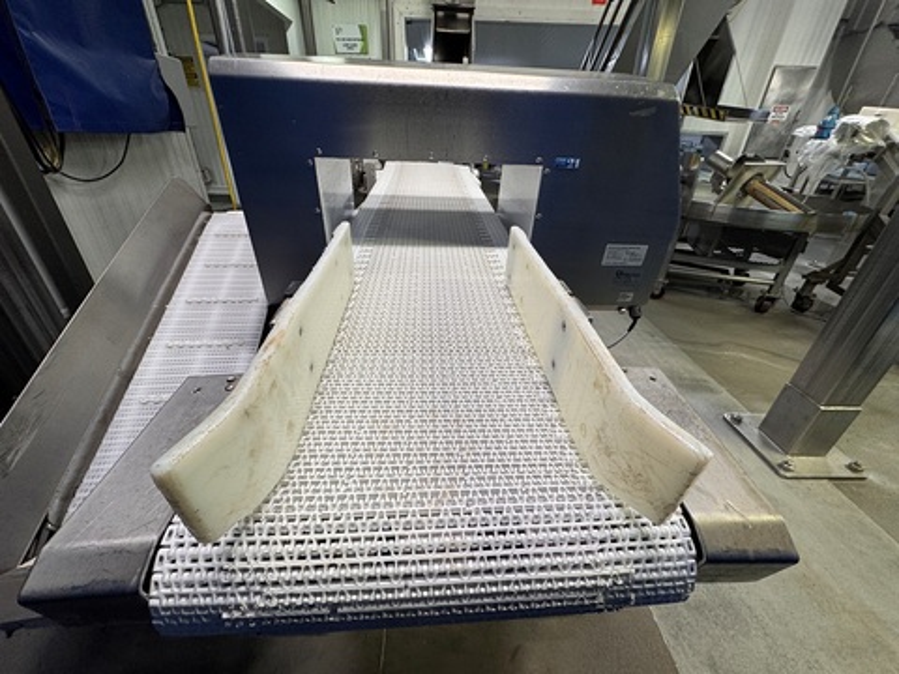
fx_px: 364
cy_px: 337
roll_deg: -1.9
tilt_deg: -30.2
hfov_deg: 102.1
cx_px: 450
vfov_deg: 85.7
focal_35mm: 14
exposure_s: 1/120
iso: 100
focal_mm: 2.22
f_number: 2.2
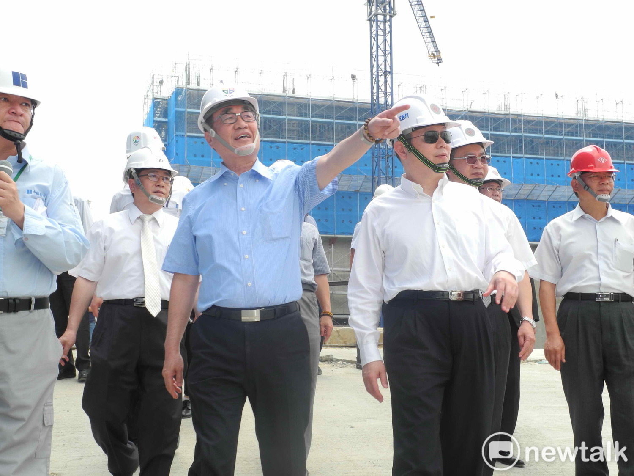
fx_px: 916
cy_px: 238
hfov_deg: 38.2
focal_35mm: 50
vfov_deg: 29.1
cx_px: 317
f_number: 6.3
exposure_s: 1/125
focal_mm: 10.7
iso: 100
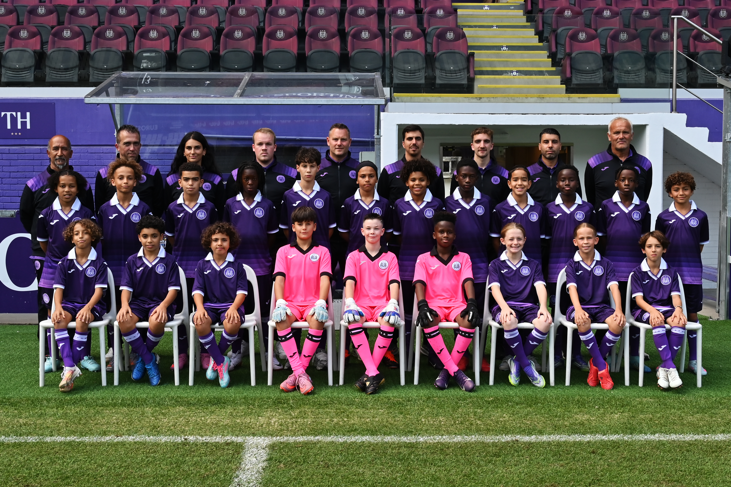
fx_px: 659
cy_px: 244
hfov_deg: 58.0
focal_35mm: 32
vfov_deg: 40.5
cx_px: 366
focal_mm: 32.5
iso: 400
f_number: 10
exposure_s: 1/200
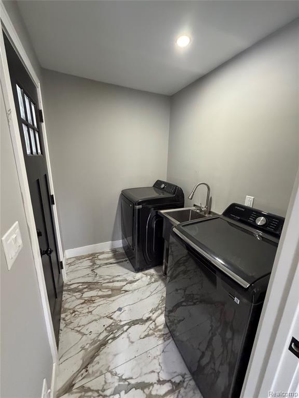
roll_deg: -1.0
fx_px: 161
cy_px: 199
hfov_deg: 85.7
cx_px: 150
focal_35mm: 14
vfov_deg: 102.1
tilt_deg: -13.7
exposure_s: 1/60
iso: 640
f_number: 2.2
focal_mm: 2.22
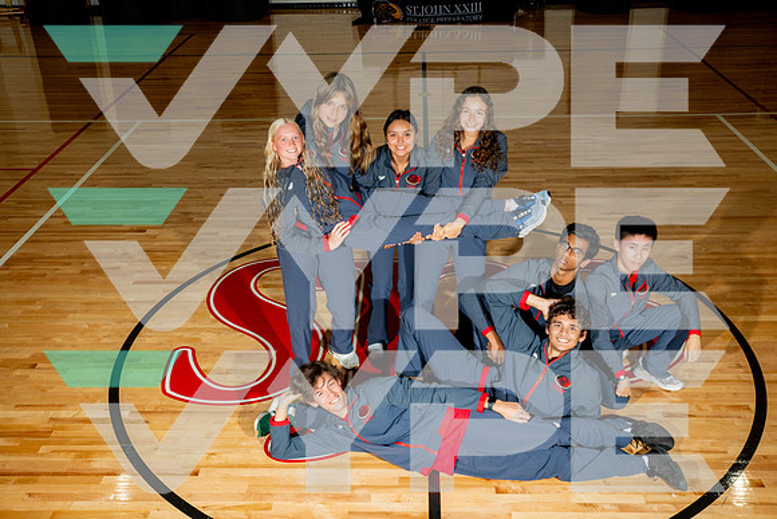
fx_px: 845
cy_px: 260
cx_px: 388
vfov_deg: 34.1
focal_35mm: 39
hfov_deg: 49.4
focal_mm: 38
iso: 500
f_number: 6.3
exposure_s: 1/200
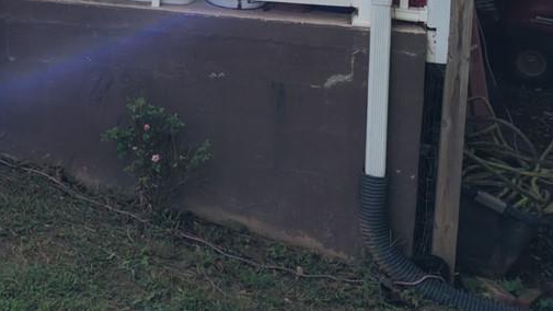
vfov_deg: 10.8
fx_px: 1554
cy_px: -209
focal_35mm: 106
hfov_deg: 18.2
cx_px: -251
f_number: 1.8
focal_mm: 8.67
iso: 100
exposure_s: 1/800
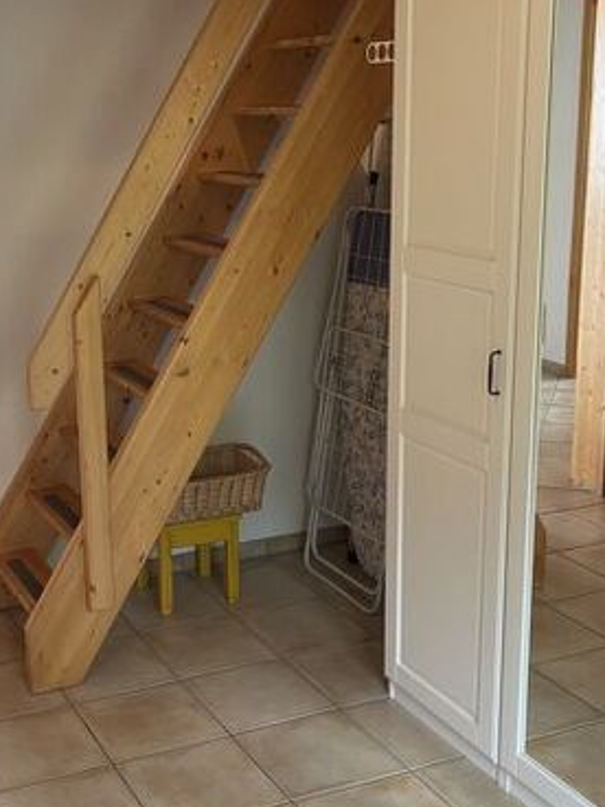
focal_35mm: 49
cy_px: 362
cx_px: 137
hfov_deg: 29.1
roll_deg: +2.1
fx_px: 1142
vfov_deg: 38.9
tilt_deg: -13.9
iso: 100
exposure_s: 1/50
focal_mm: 5.1
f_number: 1.6
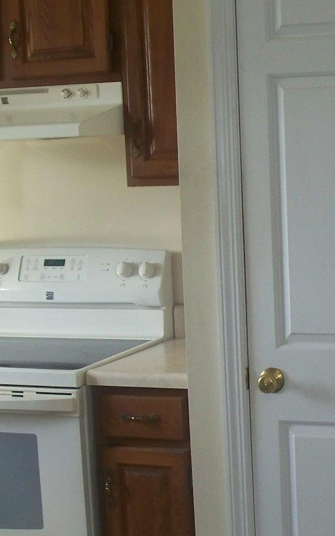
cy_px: 335
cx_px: 342
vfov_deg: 25.1
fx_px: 1197
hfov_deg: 15.6
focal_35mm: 82
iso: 200
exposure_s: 1/60
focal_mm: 7.54
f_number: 2.8
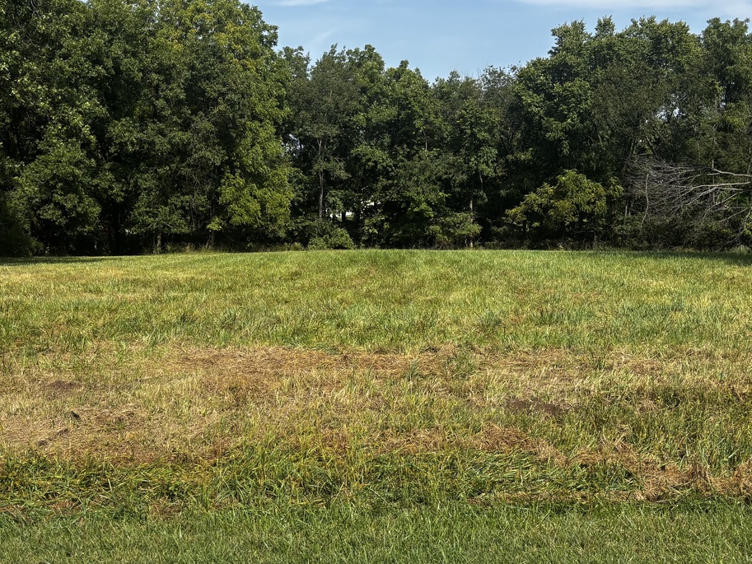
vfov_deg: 35.1
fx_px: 891
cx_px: 280
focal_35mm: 41
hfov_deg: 45.4
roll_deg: +0.3
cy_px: 313
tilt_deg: -7.1
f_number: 1.6
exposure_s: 1/2639
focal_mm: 5.96
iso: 50
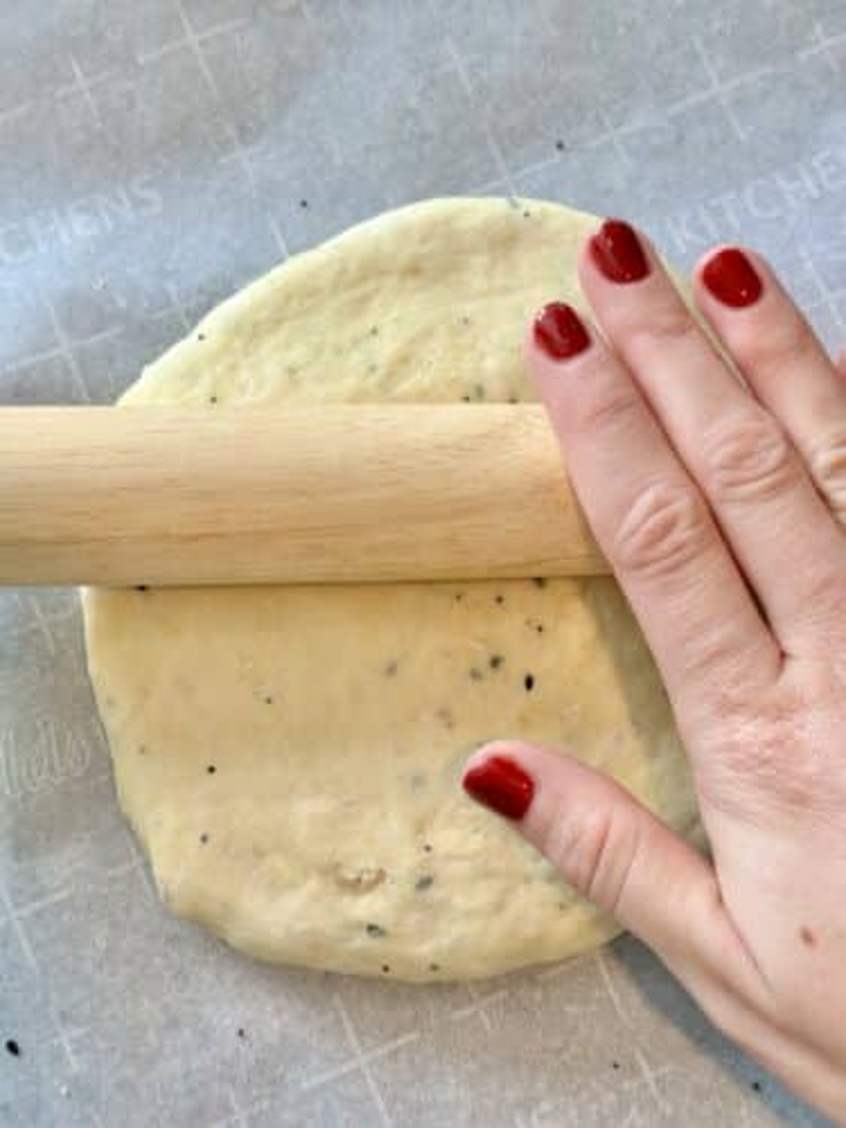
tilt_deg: -82.5
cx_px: 423
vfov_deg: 39.7
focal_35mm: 48
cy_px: 564
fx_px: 1564
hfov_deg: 30.3
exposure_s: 1/180
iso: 80
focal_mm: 6.86
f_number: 1.78
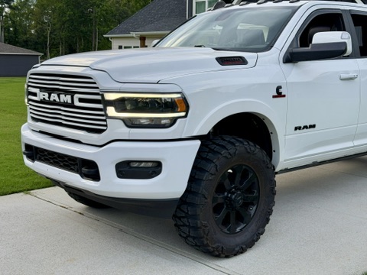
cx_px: 184
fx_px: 509
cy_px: 138
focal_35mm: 48
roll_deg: -0.6
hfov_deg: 39.7
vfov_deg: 30.3
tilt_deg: -9.3
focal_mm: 6.76
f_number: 1.78
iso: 64
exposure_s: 1/432
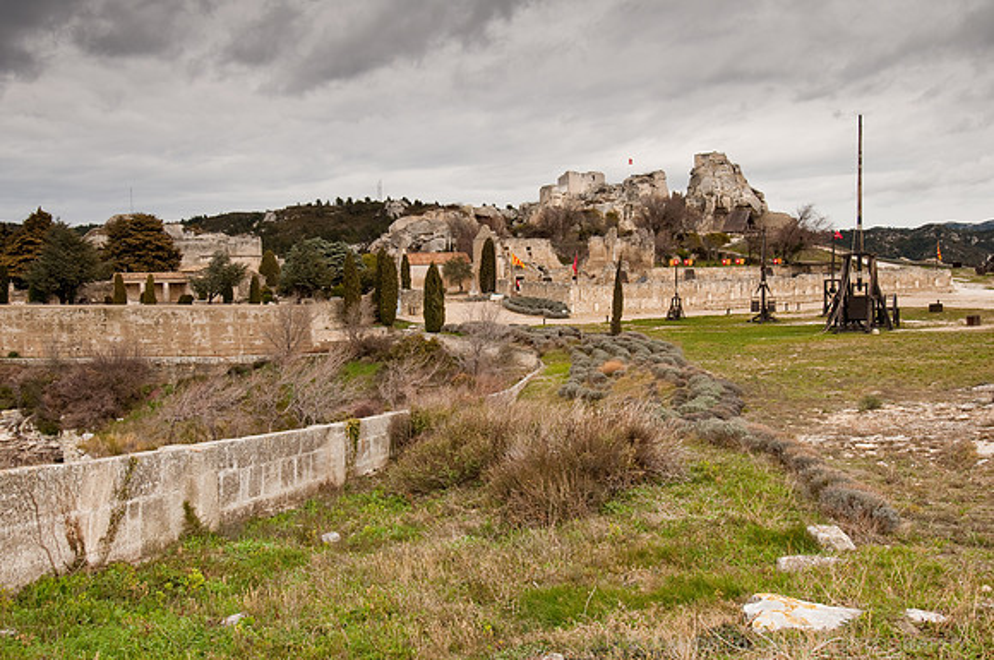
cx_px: 497
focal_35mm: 36
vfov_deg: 36.8
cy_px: 330
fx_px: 993
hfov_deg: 53.2
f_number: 8
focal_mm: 24
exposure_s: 1/250
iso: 200
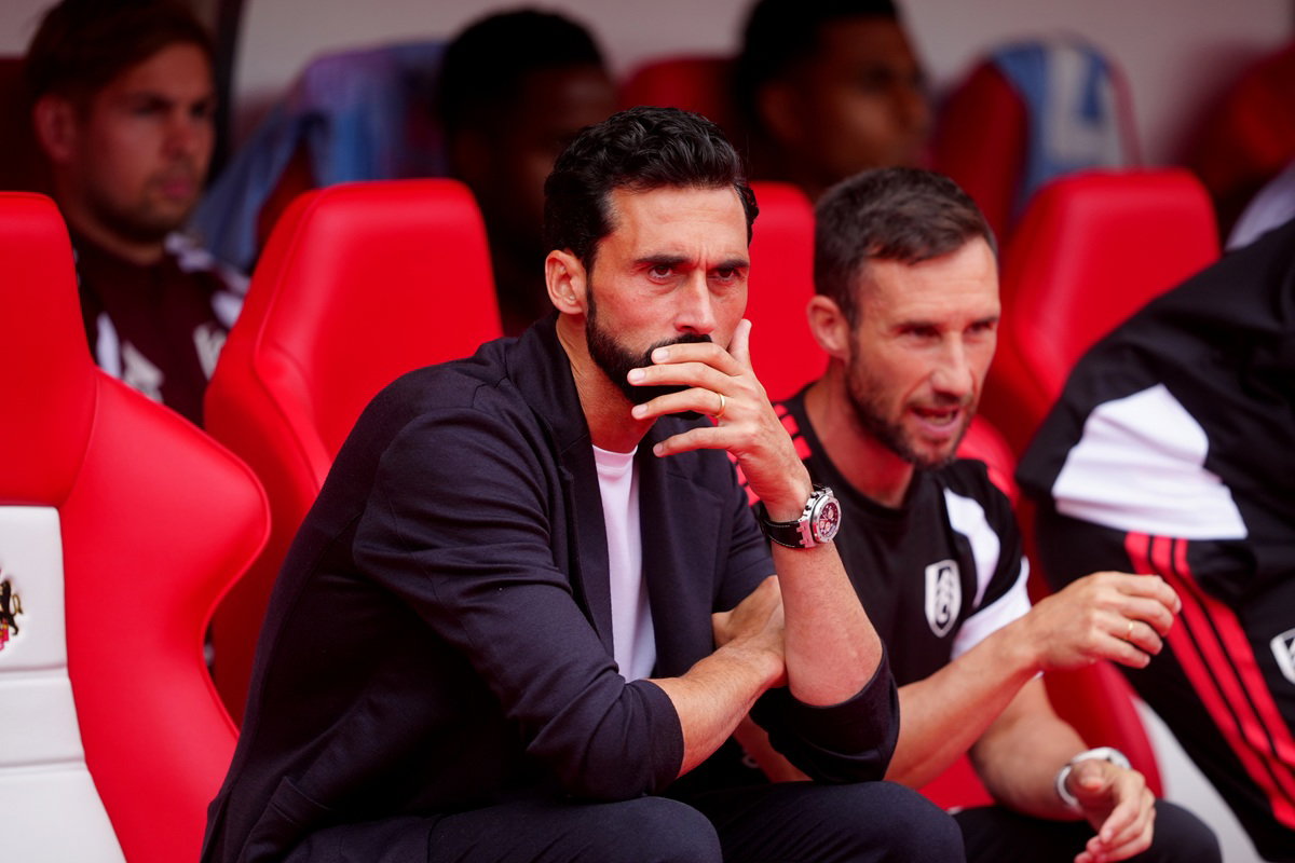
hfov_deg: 5.2
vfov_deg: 3.4
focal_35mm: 400
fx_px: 14388
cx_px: 648
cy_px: 432
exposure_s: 1/1600
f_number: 2.8
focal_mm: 400
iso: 400
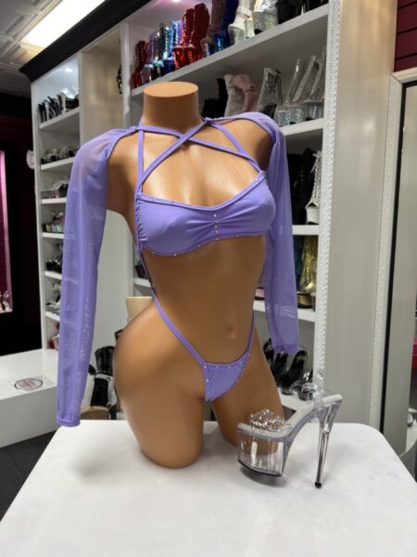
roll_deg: -0.2
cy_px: 278
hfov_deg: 53.1
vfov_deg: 67.3
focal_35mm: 26
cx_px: 208
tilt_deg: -6.4
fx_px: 418
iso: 80
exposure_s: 1/60
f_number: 1.5
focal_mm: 5.7
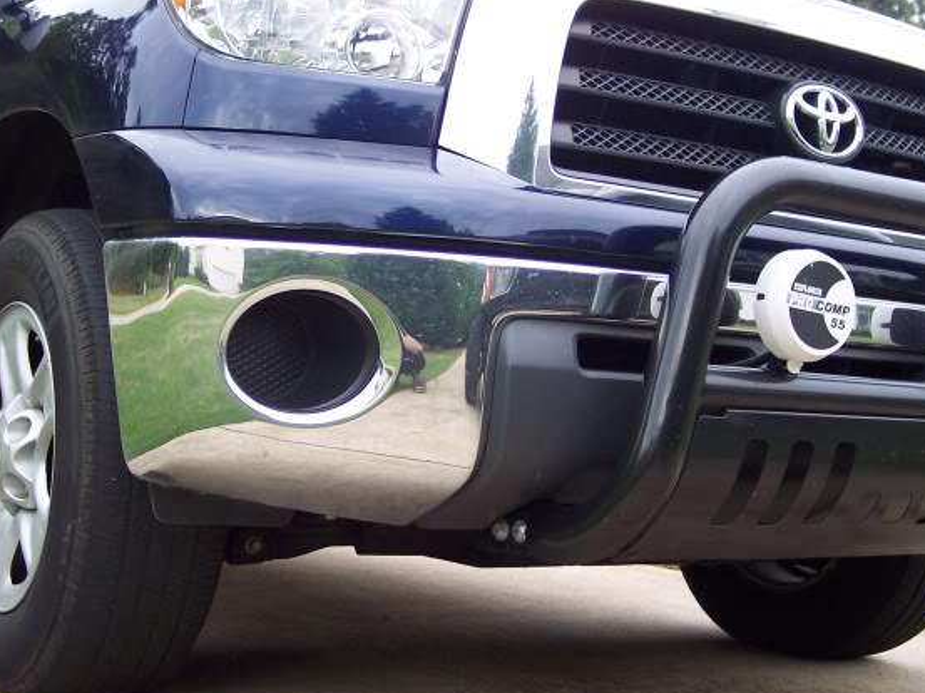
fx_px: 1469
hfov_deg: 34.9
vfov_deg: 26.4
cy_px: 255
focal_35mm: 55
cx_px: 413
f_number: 2.8
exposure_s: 1/250
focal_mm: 8
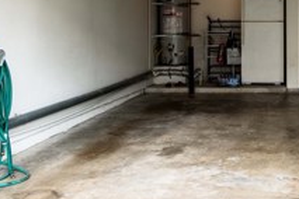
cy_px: 20
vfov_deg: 22.1
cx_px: 298
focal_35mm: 60
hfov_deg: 31.0
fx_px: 498
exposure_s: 1/13
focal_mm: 20
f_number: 7.1
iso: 100
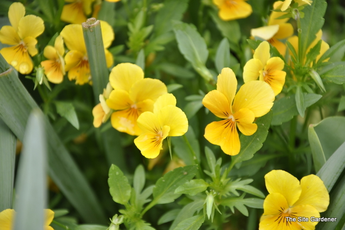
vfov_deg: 8.7
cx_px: 172
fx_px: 1508
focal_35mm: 158
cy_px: 115
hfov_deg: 13.1
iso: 200
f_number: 6.3
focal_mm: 105
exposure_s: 1/160
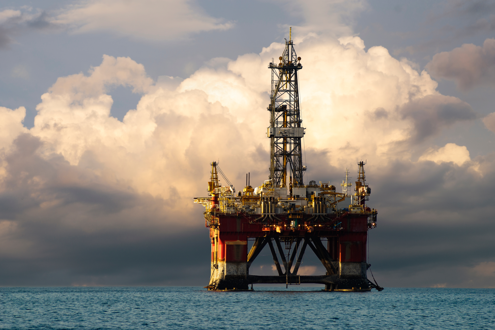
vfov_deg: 15.2
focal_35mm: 90
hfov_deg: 22.6
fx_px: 1237
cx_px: 248
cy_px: 165
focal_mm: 60
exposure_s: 1/60
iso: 100
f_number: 9
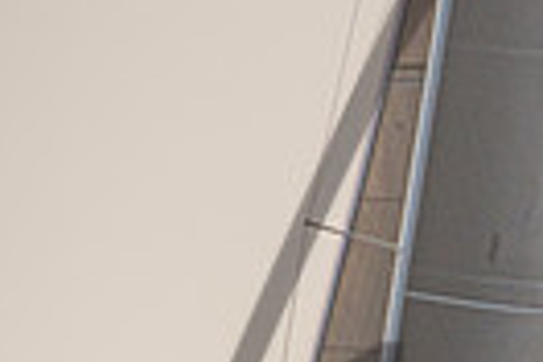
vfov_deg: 1.3
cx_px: 1207
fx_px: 16485
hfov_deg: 1.9
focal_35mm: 1093
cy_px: 665
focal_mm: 200
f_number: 6.3
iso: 400
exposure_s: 1/3200
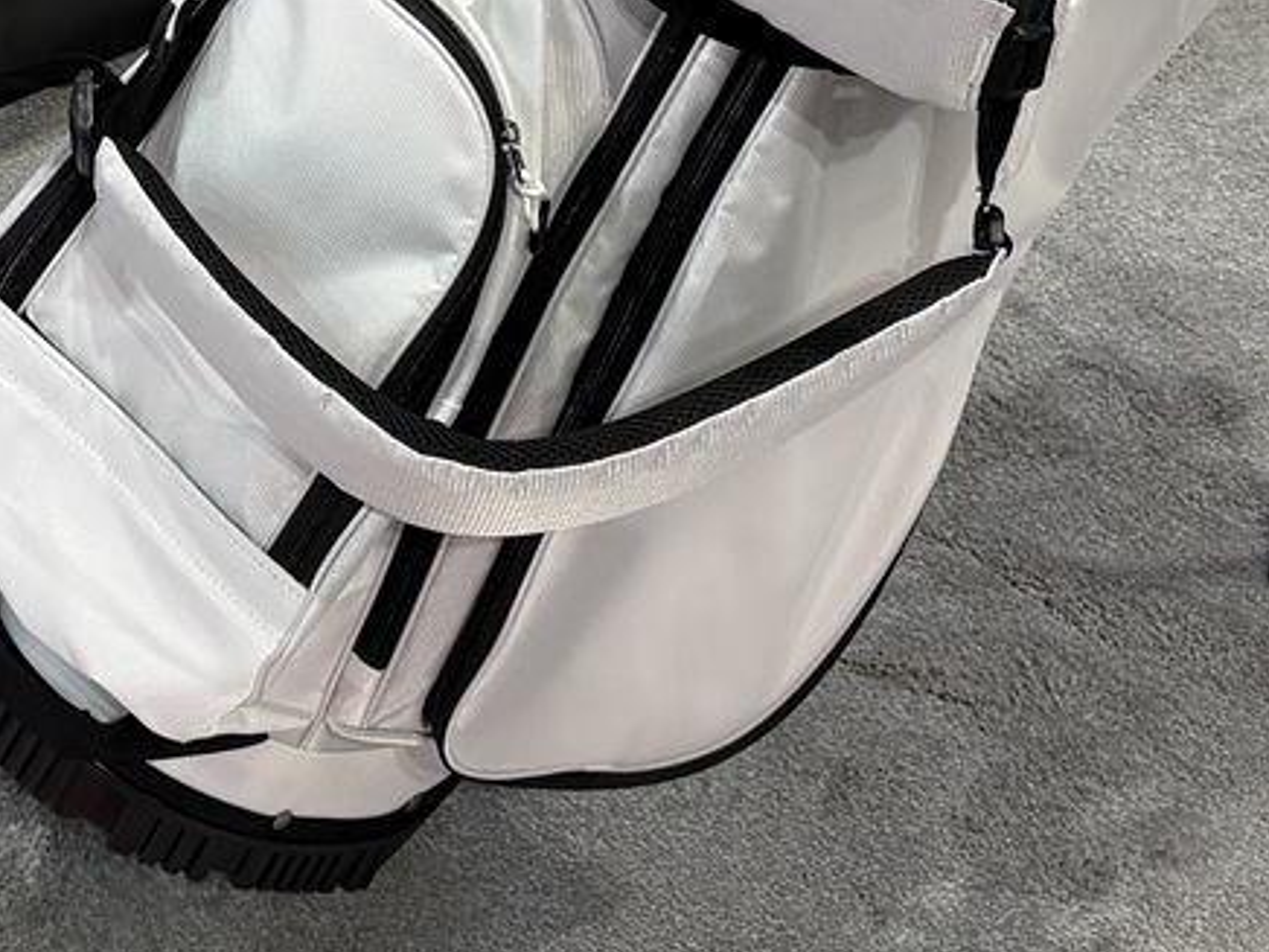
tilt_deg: -33.2
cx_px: 332
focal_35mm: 99
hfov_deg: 19.7
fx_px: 3629
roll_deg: -5.5
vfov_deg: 13.9
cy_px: -556
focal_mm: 6.76
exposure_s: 1/120
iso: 200
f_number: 1.78
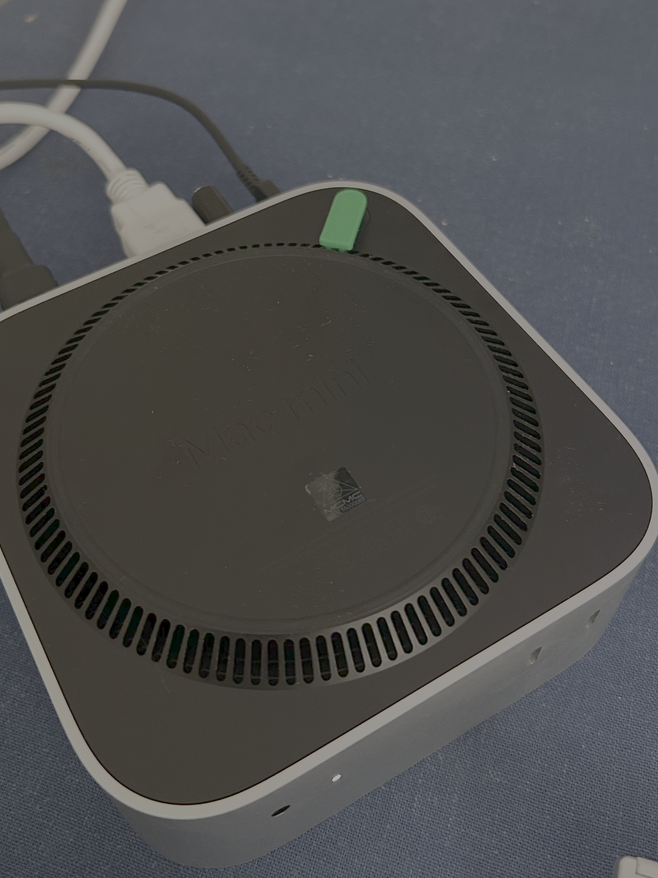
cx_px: 285
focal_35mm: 37
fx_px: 938
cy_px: 369
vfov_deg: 49.9
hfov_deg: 38.6
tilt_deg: -51.7
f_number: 1.5
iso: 640
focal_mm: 5.7
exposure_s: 1/31
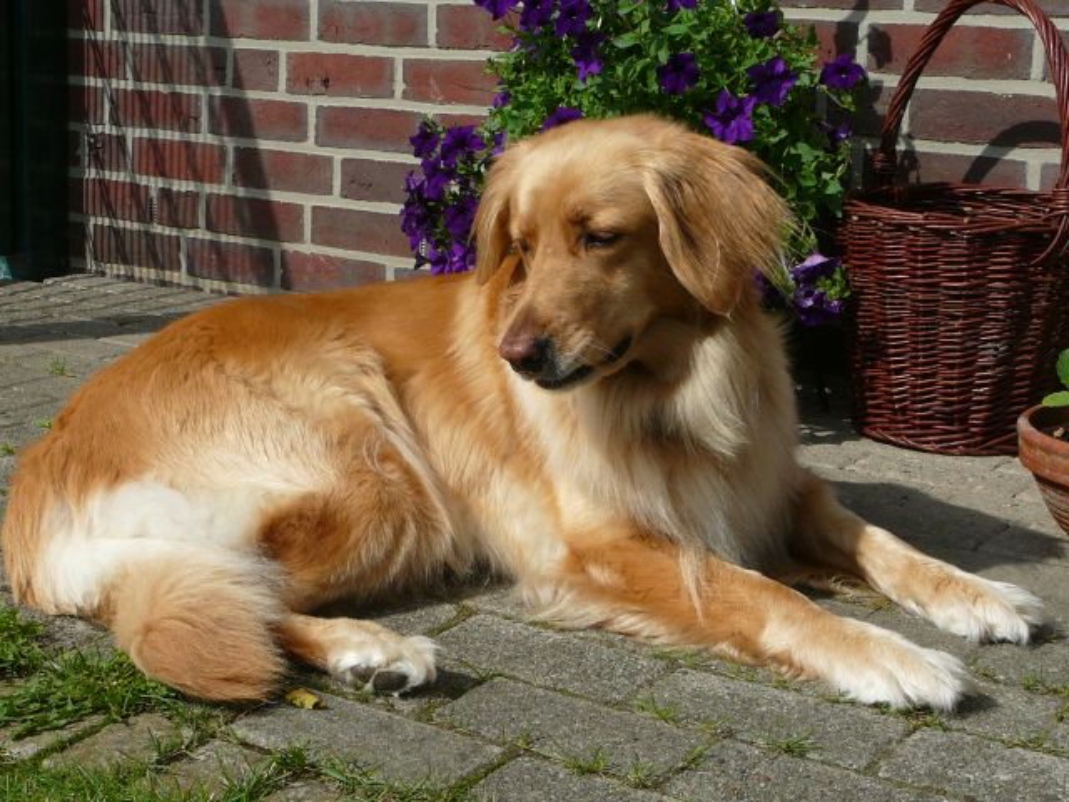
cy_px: 401
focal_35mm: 59
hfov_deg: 32.7
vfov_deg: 24.8
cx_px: 534
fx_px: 1822
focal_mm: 8.7
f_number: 5.6
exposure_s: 1/400
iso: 80
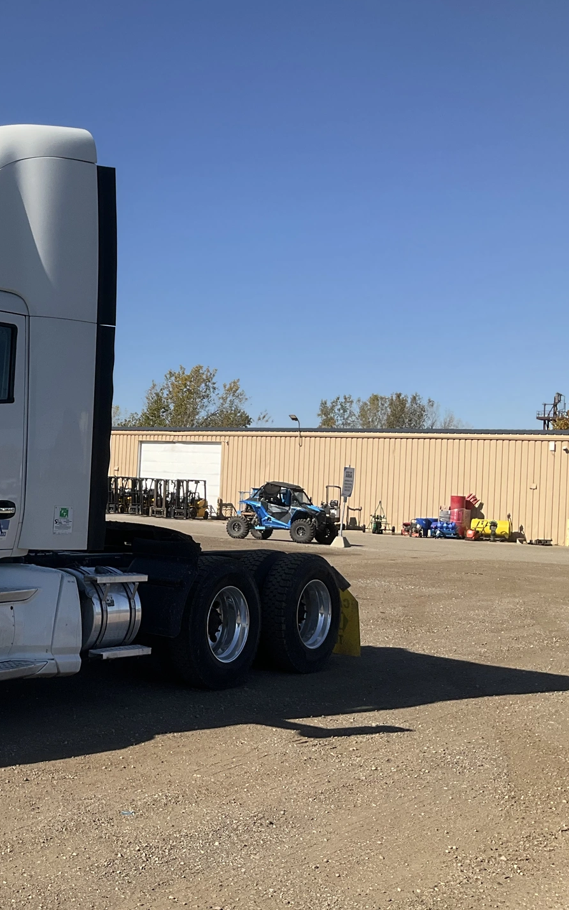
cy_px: 448
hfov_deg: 27.6
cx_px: -40
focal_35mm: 43
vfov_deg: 46.2
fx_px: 1067
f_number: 1.8
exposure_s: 1/2667
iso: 25
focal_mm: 3
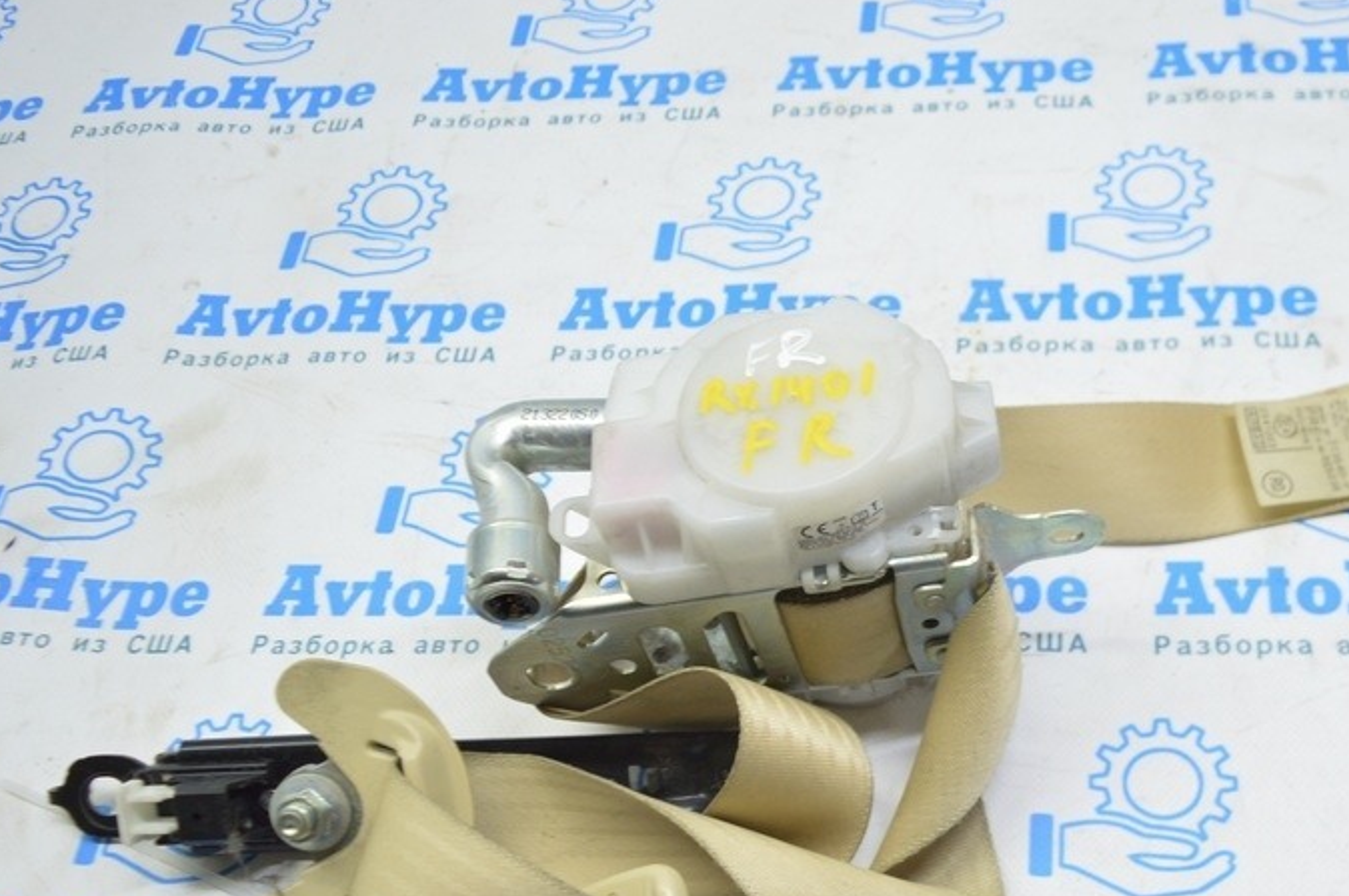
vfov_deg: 32.0
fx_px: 1535
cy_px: 669
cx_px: 919
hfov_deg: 46.6
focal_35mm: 41
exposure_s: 1/40
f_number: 3.5
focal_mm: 18
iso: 400
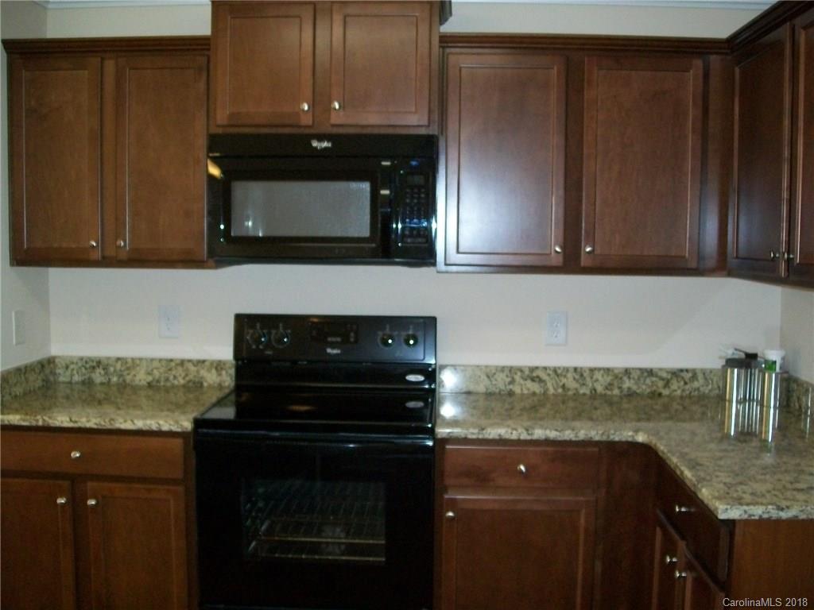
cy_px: 305
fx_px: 847
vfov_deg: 39.7
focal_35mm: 36
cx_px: 407
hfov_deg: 51.4
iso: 160
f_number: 2.7
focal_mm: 6
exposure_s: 1/60
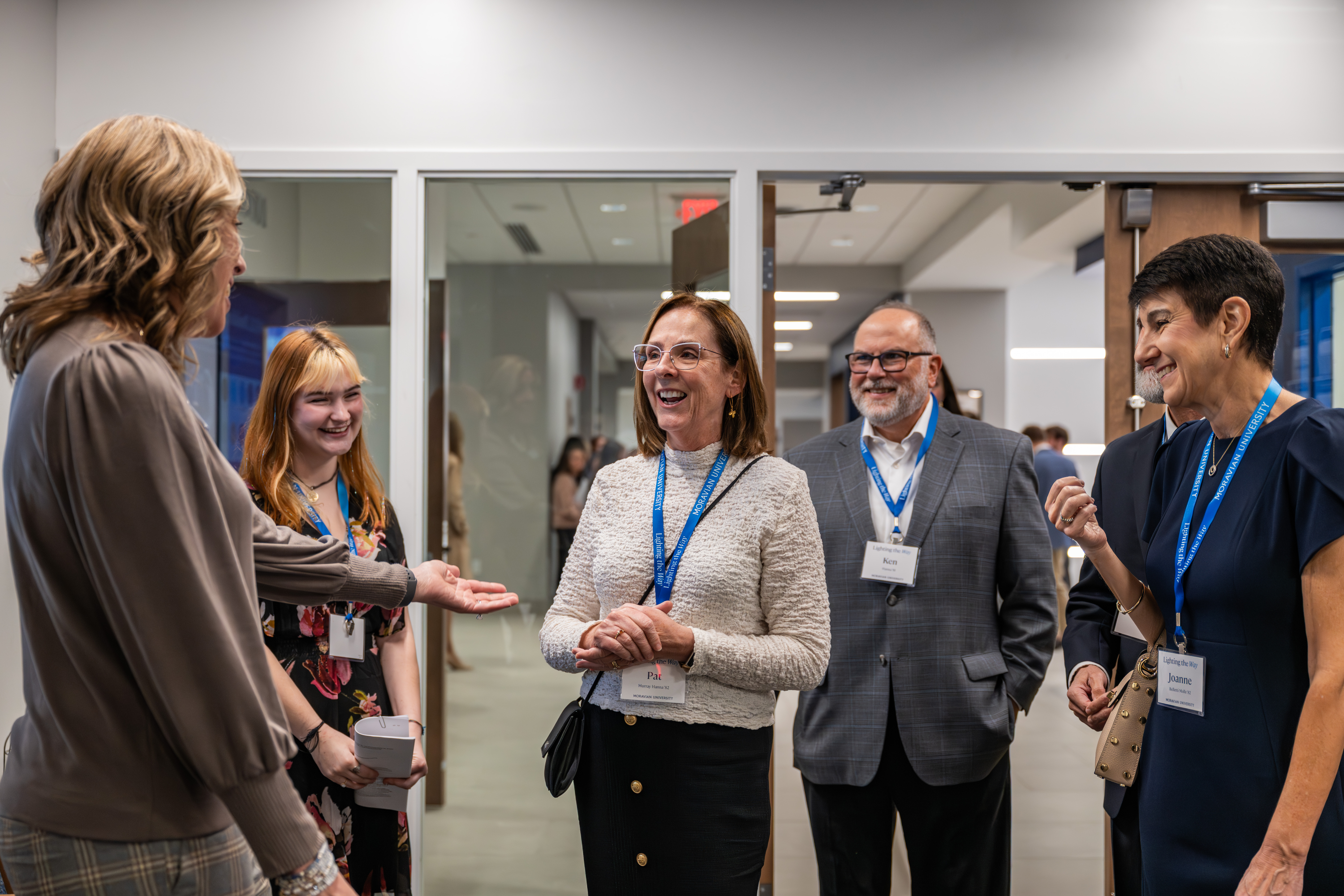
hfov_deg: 44.5
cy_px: 448
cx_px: 672
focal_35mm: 44
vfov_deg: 30.5
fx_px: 1643
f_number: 2.8
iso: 2000
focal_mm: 44
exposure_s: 1/250
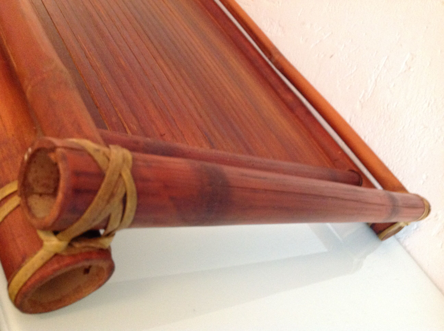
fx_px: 448
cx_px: 222
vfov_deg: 40.6
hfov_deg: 52.7
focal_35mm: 35
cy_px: 166
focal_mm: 4.28
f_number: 2.4
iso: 400
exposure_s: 1/15
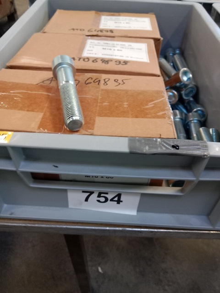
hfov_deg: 51.4
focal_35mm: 27
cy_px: 146
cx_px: 110
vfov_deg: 65.3
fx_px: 229
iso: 908
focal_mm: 3.65
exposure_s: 1/16.7
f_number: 2.2
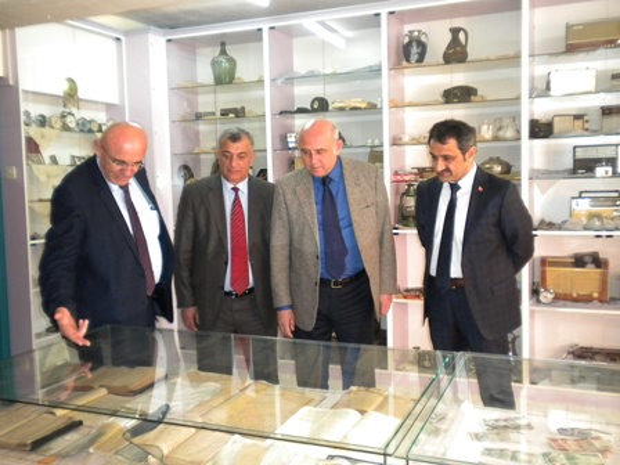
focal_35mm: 35
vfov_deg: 40.7
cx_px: 310
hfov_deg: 52.6
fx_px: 627
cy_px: 232
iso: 400
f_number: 3.1
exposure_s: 1/30
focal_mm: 6.3
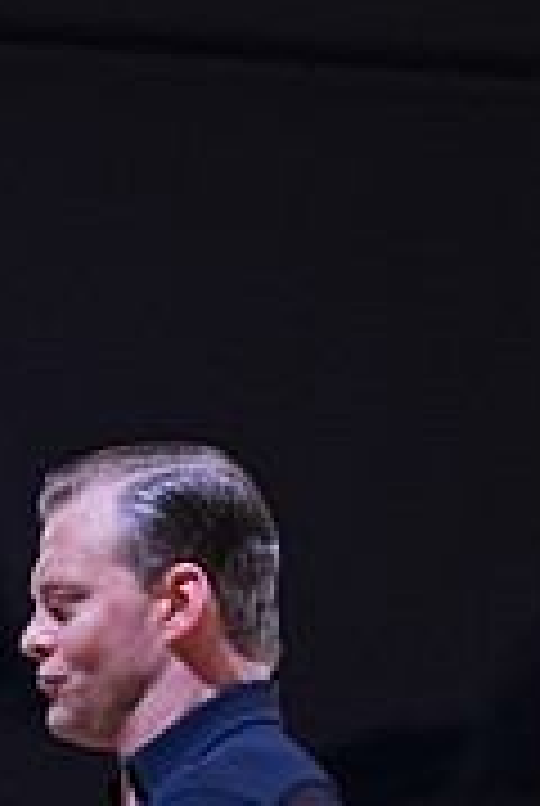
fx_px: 9794
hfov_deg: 3.2
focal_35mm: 437
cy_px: 1283
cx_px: -110
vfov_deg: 4.7
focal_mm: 135
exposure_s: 1/400
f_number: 4
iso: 1250
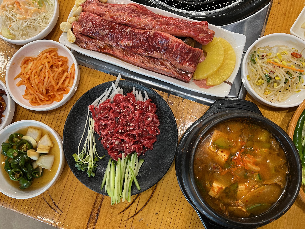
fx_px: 229
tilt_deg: -80.3
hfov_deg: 67.3
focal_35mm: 26
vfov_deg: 53.1
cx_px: 152
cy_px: 114
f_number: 1.5
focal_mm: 5.7
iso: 160
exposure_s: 1/60
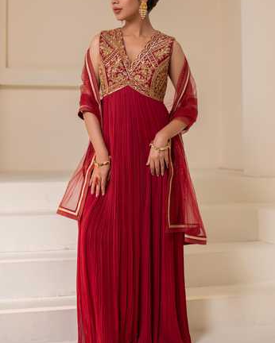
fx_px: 579
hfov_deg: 26.7
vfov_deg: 33.0
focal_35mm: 57
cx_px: 138
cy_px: 161
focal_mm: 50
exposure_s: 1/160
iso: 500
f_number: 2.5
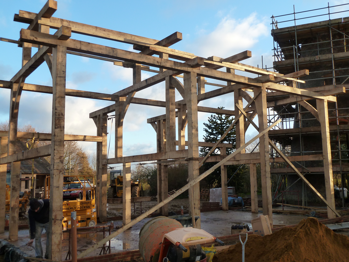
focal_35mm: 35
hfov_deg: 52.6
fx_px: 353
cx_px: 174
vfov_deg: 40.7
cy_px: 131
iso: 125
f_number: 4
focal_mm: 5.7
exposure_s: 1/160
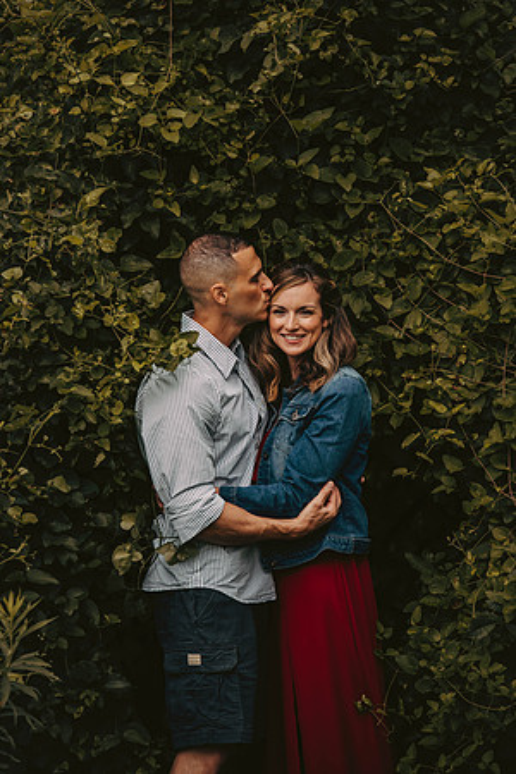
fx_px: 4300
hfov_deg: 6.9
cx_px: 258
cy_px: 387
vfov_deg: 10.3
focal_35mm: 200
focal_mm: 200
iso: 640
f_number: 2.8
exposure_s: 1/2000
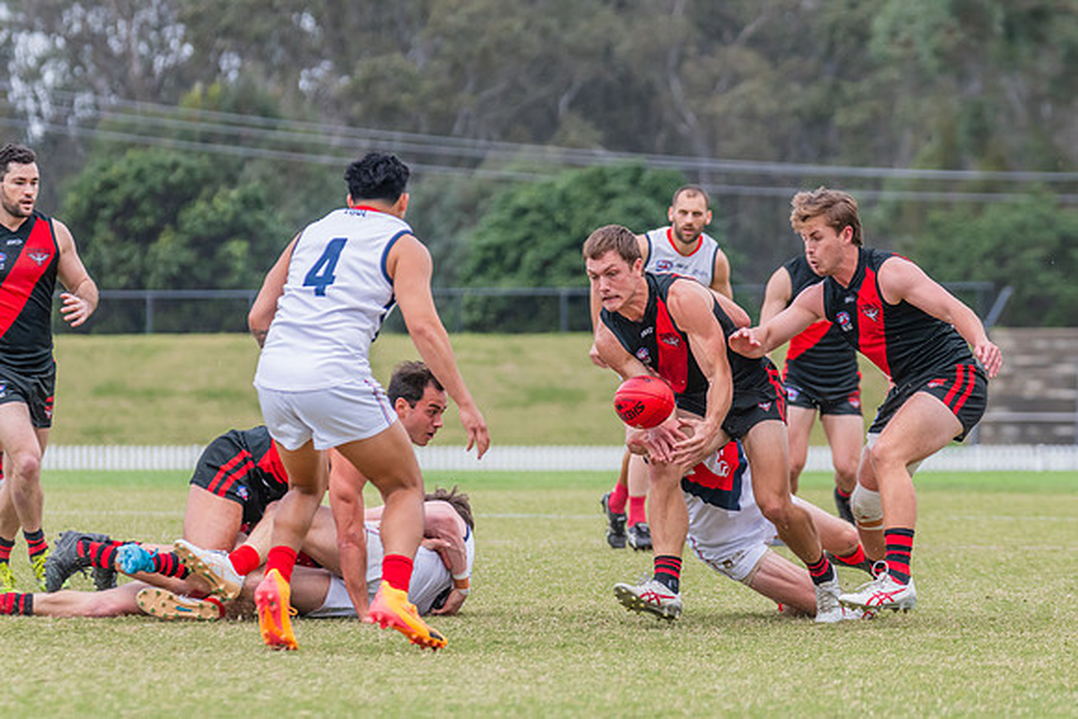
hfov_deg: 6.7
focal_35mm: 306
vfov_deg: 4.5
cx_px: 657
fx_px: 9178
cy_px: 405
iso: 800
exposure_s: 1/1250
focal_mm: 240
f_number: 6.3
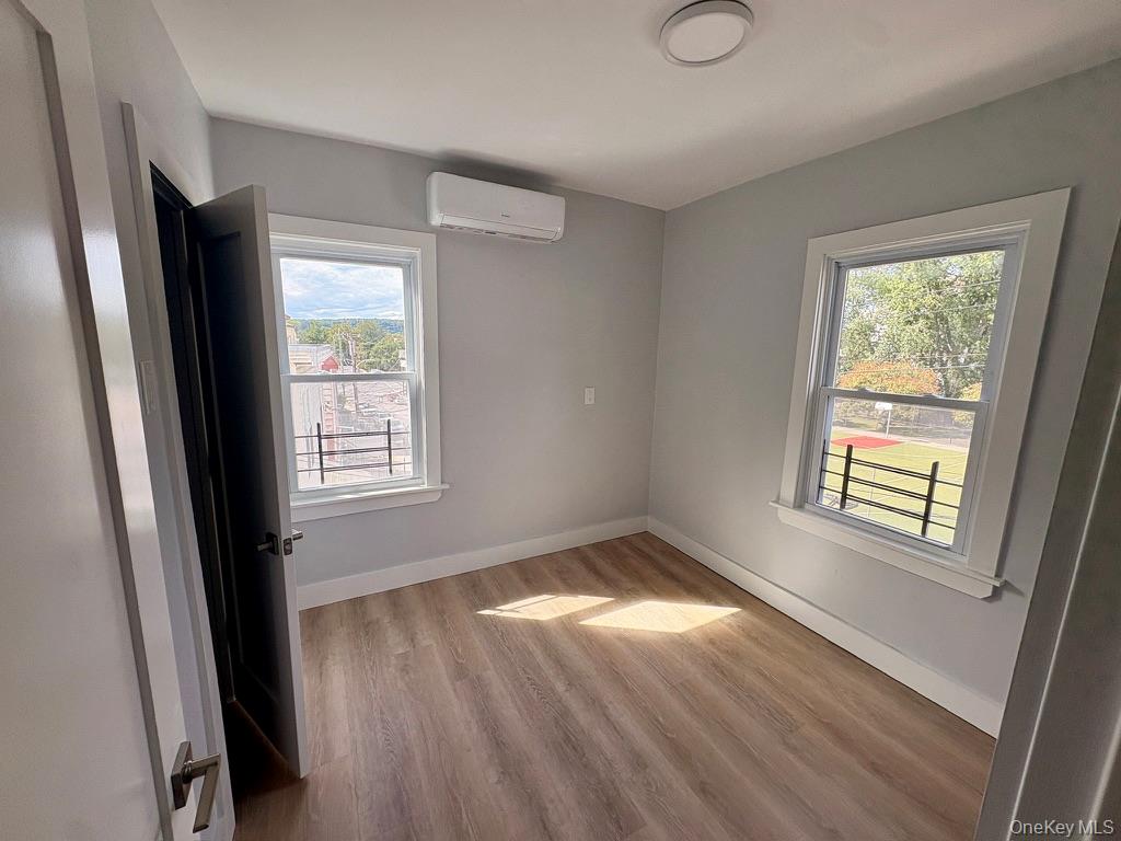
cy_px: 420
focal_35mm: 14
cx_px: 560
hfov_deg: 102.1
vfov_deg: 85.7
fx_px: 453
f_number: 2.2
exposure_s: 1/191
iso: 50
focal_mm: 2.22
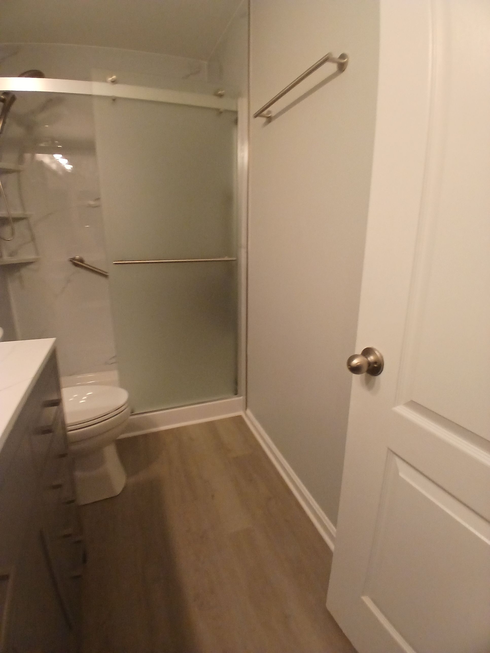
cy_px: 326
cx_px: 245
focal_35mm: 17
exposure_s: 1/30
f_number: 2.2
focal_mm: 1.4
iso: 200
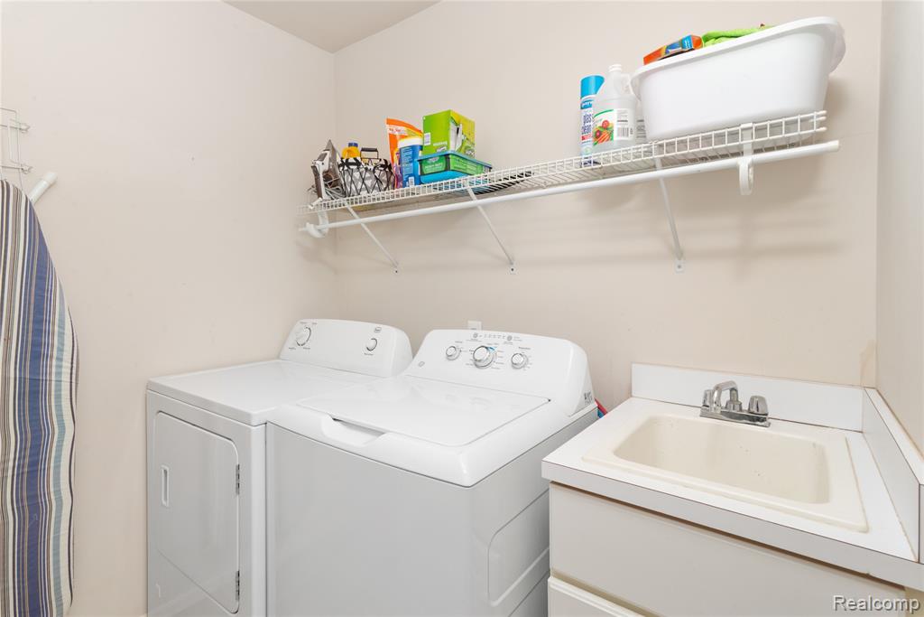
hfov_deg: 93.3
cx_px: 462
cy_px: 308
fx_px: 436
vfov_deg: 70.5
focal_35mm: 17
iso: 400
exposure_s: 1/125
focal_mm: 17
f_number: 9
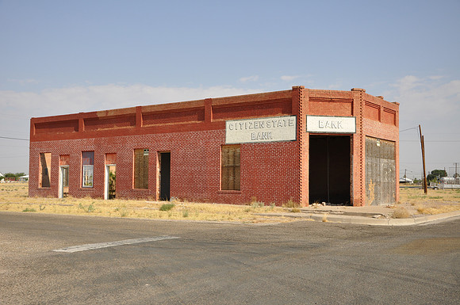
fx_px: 498
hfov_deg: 49.6
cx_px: 230
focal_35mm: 39
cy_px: 152
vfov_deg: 34.1
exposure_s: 1/200
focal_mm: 26
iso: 200
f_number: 7.1
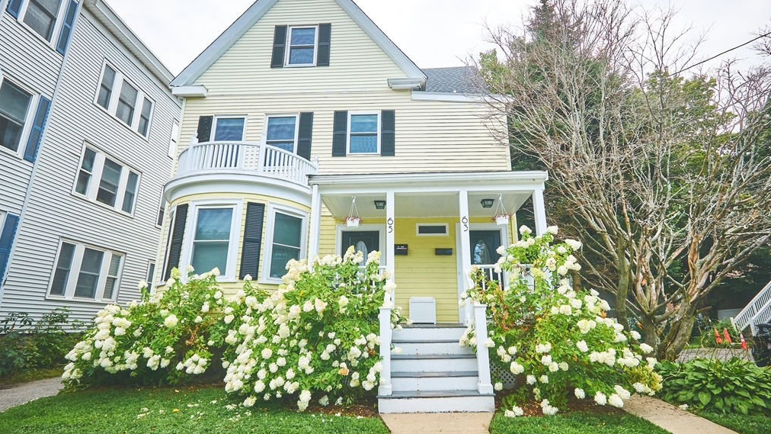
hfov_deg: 91.8
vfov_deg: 60.2
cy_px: 198
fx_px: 373
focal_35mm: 18
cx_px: 389
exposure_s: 1/200
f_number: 8
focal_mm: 11.5
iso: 200
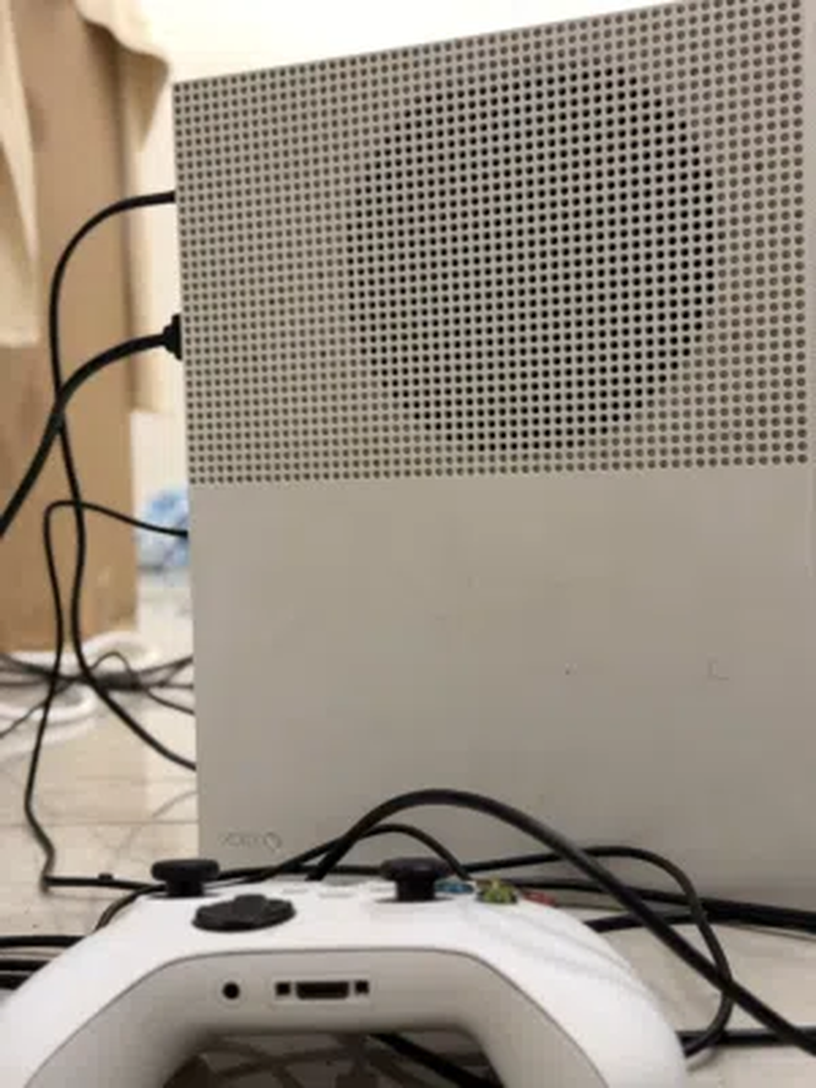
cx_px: 408
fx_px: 1509
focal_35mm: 48
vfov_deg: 39.7
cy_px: 544
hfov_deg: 30.3
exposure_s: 1/50
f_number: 1.78
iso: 250
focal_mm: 6.76
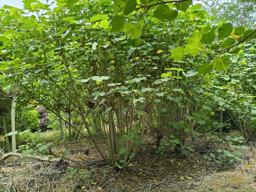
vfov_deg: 53.1
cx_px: 128
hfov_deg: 67.3
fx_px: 192
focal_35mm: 26
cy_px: 96
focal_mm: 4.94
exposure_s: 1/99.8
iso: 100
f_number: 1.5
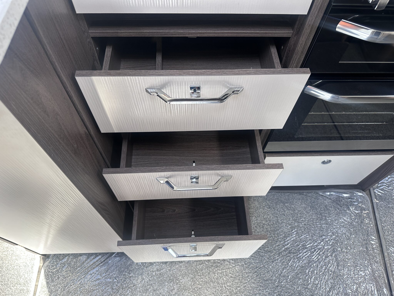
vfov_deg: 56.8
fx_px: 273
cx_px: 197
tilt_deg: -60.3
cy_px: 148
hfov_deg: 71.6
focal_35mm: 24
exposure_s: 1/121
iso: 160
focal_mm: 6.86
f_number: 1.78
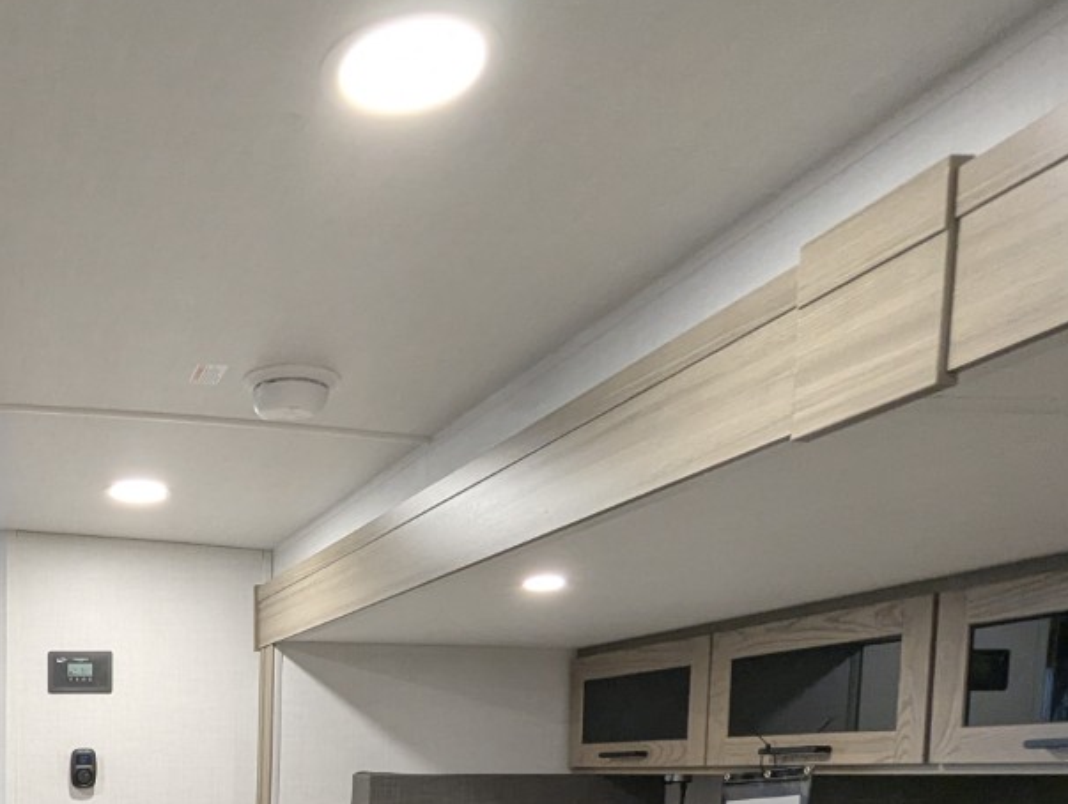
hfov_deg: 42.7
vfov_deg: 33.9
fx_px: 1143
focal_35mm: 37
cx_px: -13
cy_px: 877
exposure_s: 1/52.5
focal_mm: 2.35
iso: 137
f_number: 2.2
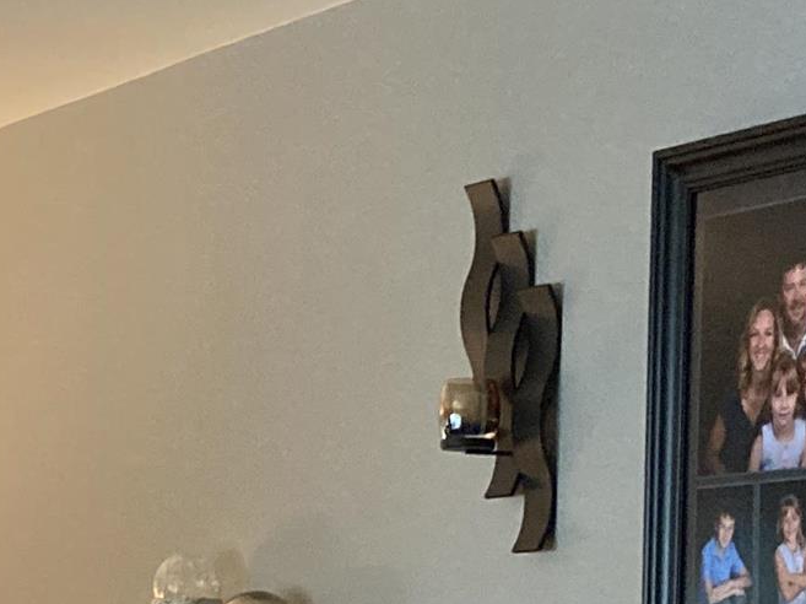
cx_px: 185
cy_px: 1215
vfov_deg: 10.4
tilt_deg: -9.7
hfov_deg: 15.0
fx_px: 3049
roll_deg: -0.9
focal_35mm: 131
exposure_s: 1/40
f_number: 1.8
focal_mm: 3.99
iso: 320
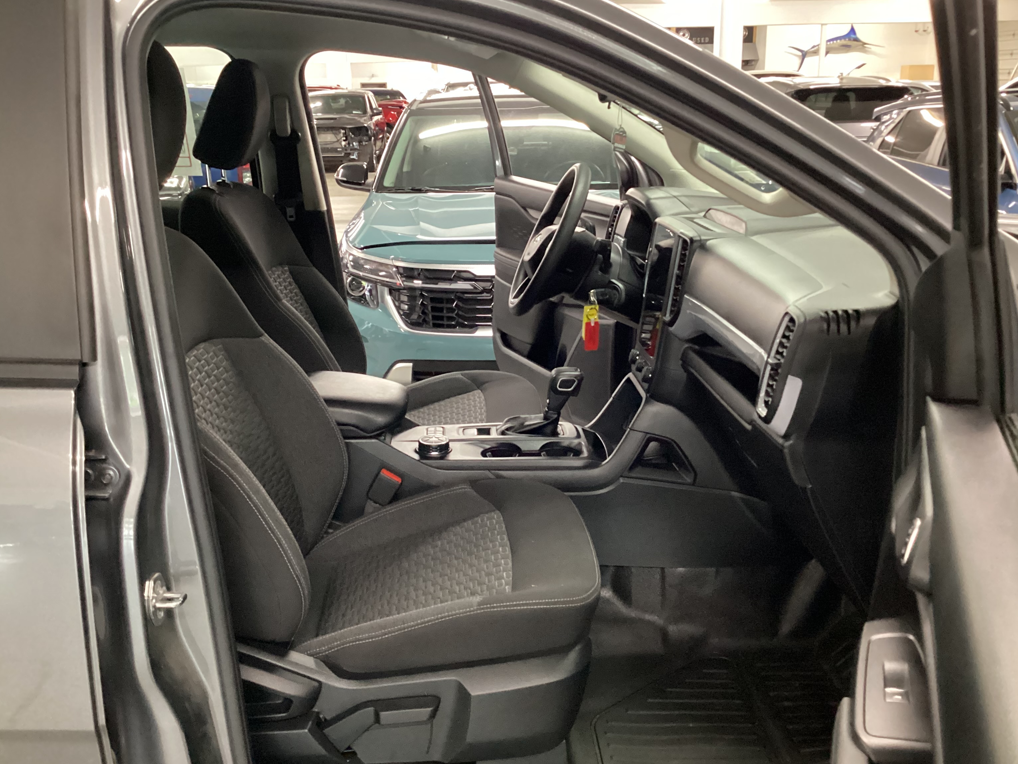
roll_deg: +0.8
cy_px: 385
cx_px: 494
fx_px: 971
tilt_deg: -17.6
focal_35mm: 33
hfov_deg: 55.3
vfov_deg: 43.0
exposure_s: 1/30
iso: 500
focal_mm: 3.3
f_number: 2.4
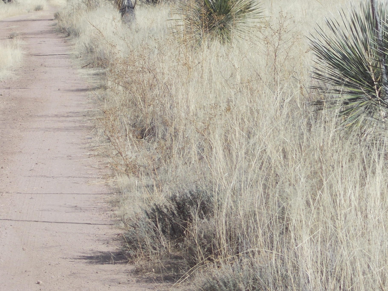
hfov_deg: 9.2
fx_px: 2410
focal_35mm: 215
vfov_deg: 6.9
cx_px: 204
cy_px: 59
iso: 80
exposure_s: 1/400
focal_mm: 23
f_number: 6.5
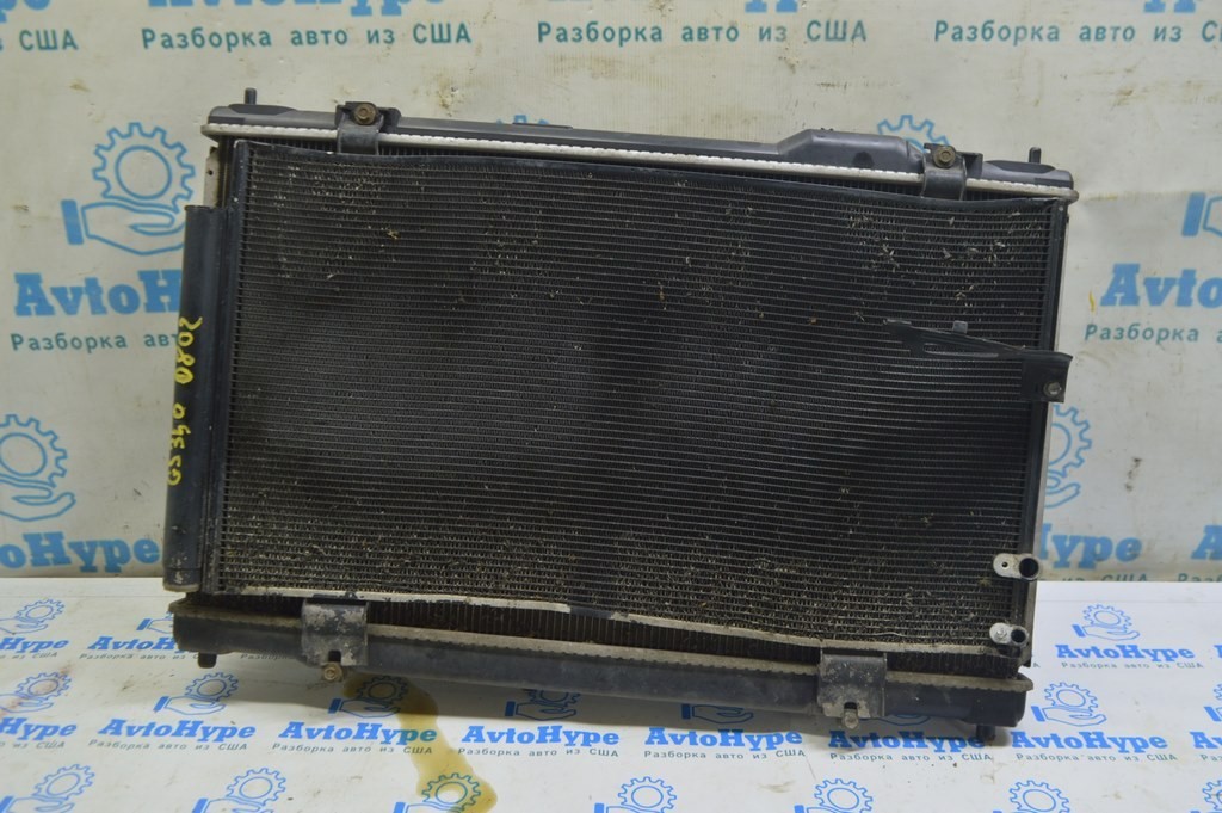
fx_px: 1068
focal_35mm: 32
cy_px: 406
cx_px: 611
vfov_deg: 41.6
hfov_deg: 59.5
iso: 400
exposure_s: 1/20
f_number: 5.6
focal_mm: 21
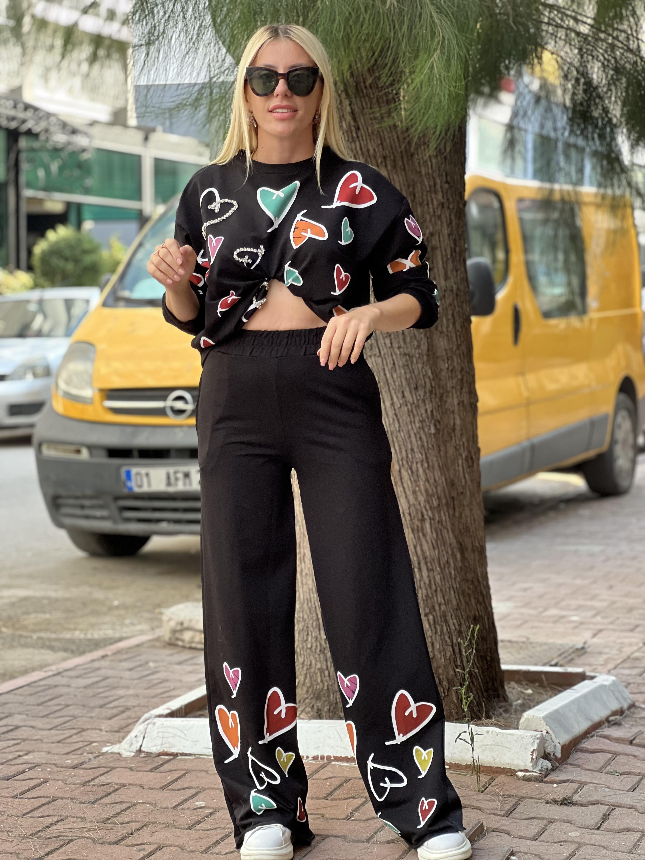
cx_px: 322
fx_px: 1913
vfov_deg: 25.3
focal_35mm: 77
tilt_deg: -3.3
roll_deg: -0.5
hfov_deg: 19.1
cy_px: 430
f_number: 2.8
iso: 80
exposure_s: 1/121
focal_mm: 9
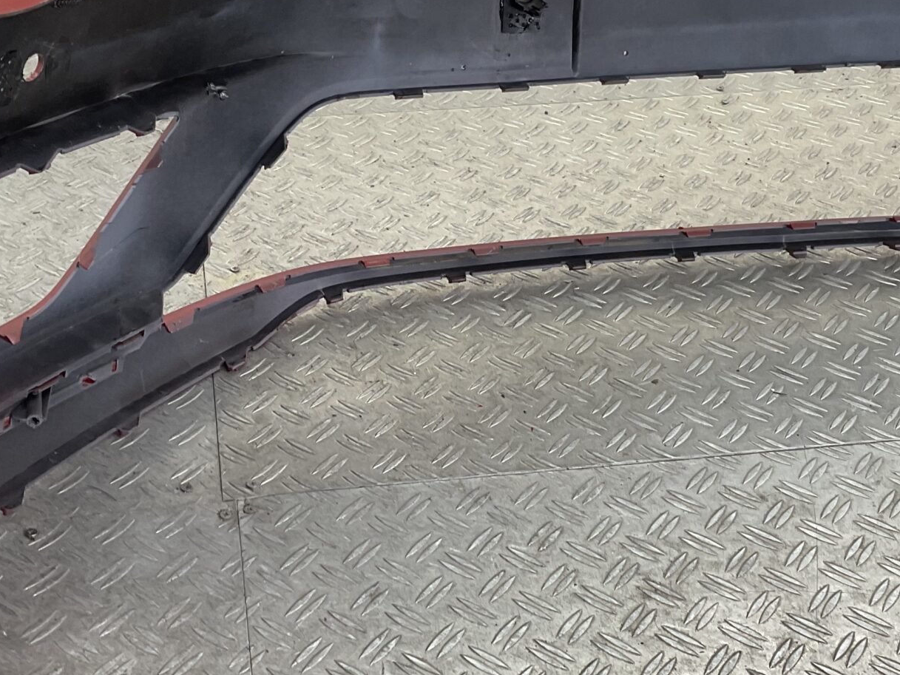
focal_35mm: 61
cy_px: 333
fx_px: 1586
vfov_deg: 24.0
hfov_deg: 31.7
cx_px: 464
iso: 25
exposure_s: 1/100
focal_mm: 3
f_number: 1.8
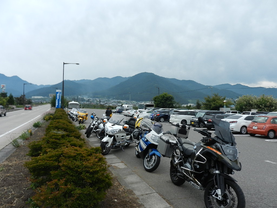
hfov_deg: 69.4
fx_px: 200
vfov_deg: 54.9
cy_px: 104
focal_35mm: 25
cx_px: 138
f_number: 3.5
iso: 160
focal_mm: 4.5
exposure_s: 1/1000
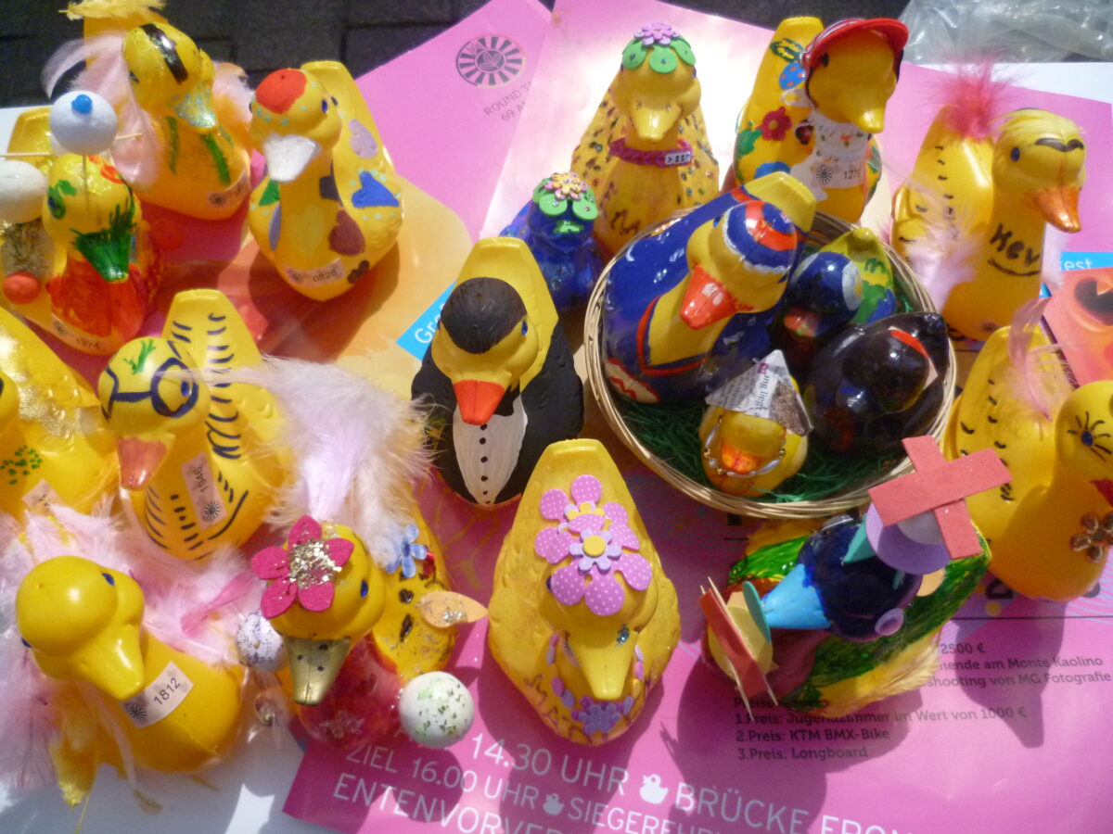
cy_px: 417
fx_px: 900
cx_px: 556
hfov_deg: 63.4
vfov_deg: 49.7
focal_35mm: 28
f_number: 9
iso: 400
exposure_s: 1/800
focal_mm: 5
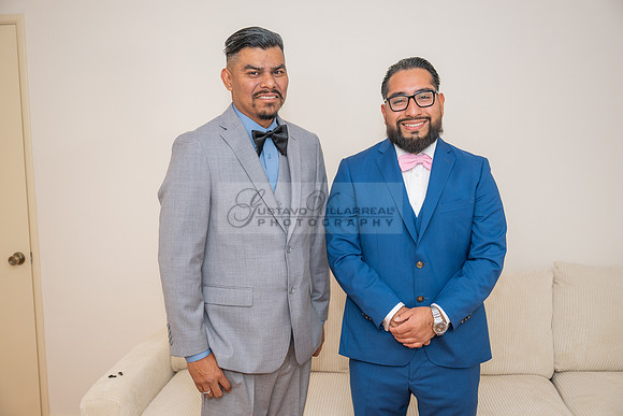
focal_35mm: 37
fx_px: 640
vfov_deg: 36.0
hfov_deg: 51.9
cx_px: 312
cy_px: 208
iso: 400
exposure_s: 1/160
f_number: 3.5
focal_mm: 37
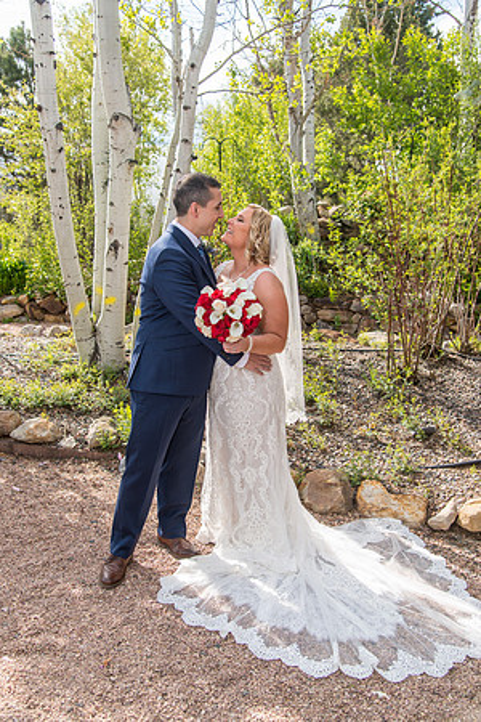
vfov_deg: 54.4
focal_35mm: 35
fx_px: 701
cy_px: 361
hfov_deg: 37.9
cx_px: 240
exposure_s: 1/250
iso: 80
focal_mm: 35
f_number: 5
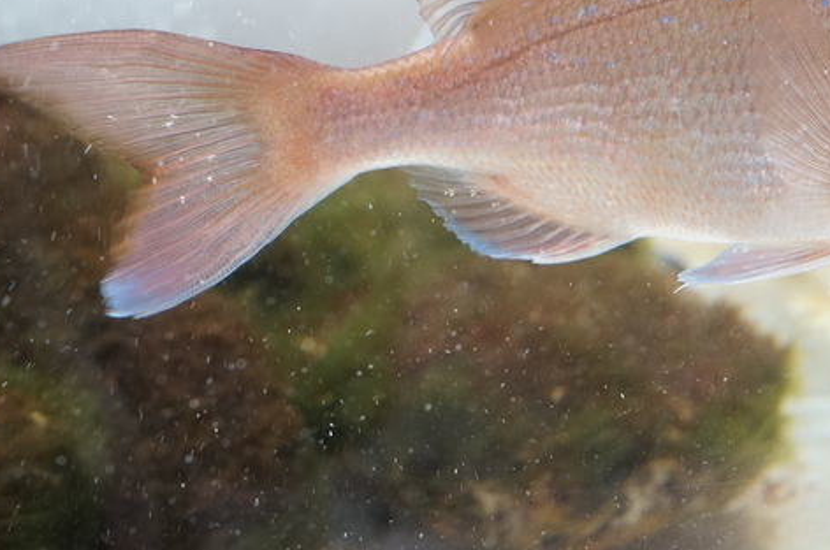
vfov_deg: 22.0
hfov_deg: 32.1
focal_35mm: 61
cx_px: 654
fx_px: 1404
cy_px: 145
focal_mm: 24
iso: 800
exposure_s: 1/60
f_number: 4
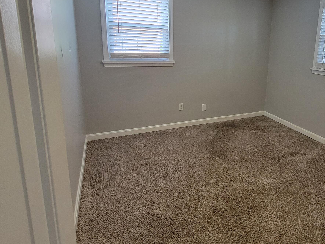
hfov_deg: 72.6
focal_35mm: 22
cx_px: 231
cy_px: 87
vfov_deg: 60.0
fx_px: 207
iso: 320
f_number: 2.2
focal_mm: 2.2
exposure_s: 1/60
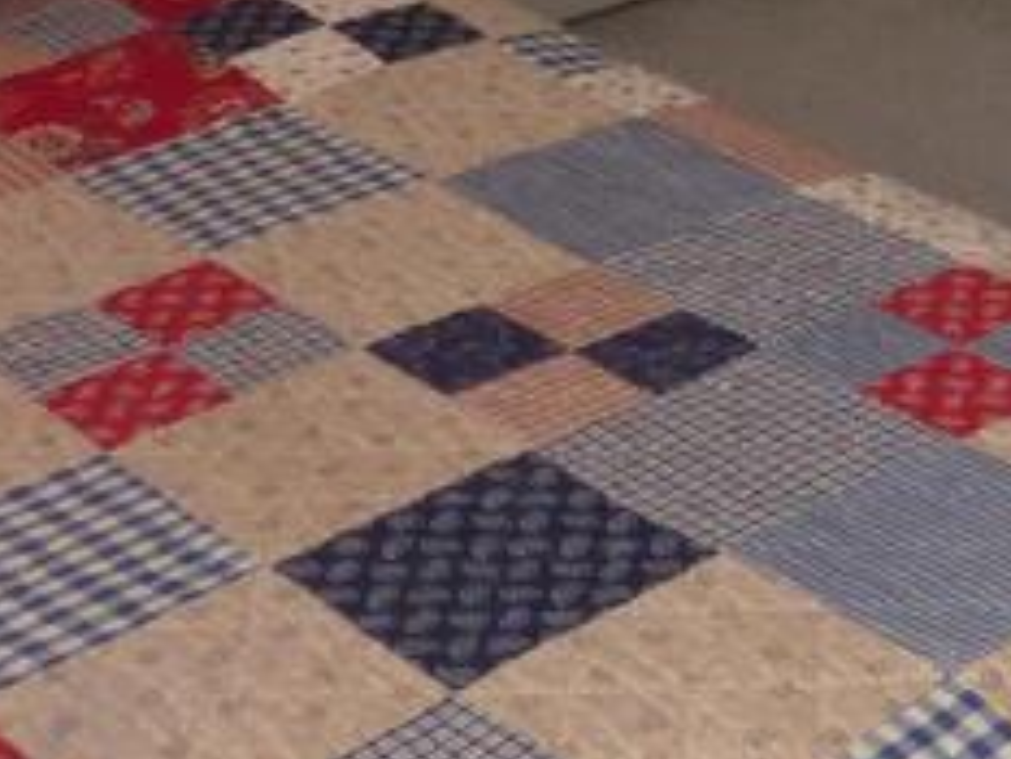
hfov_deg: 16.5
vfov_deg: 12.2
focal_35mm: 110
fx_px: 3214
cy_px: -659
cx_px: 1436
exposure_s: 1/30
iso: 125
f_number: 3.3
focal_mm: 4.1
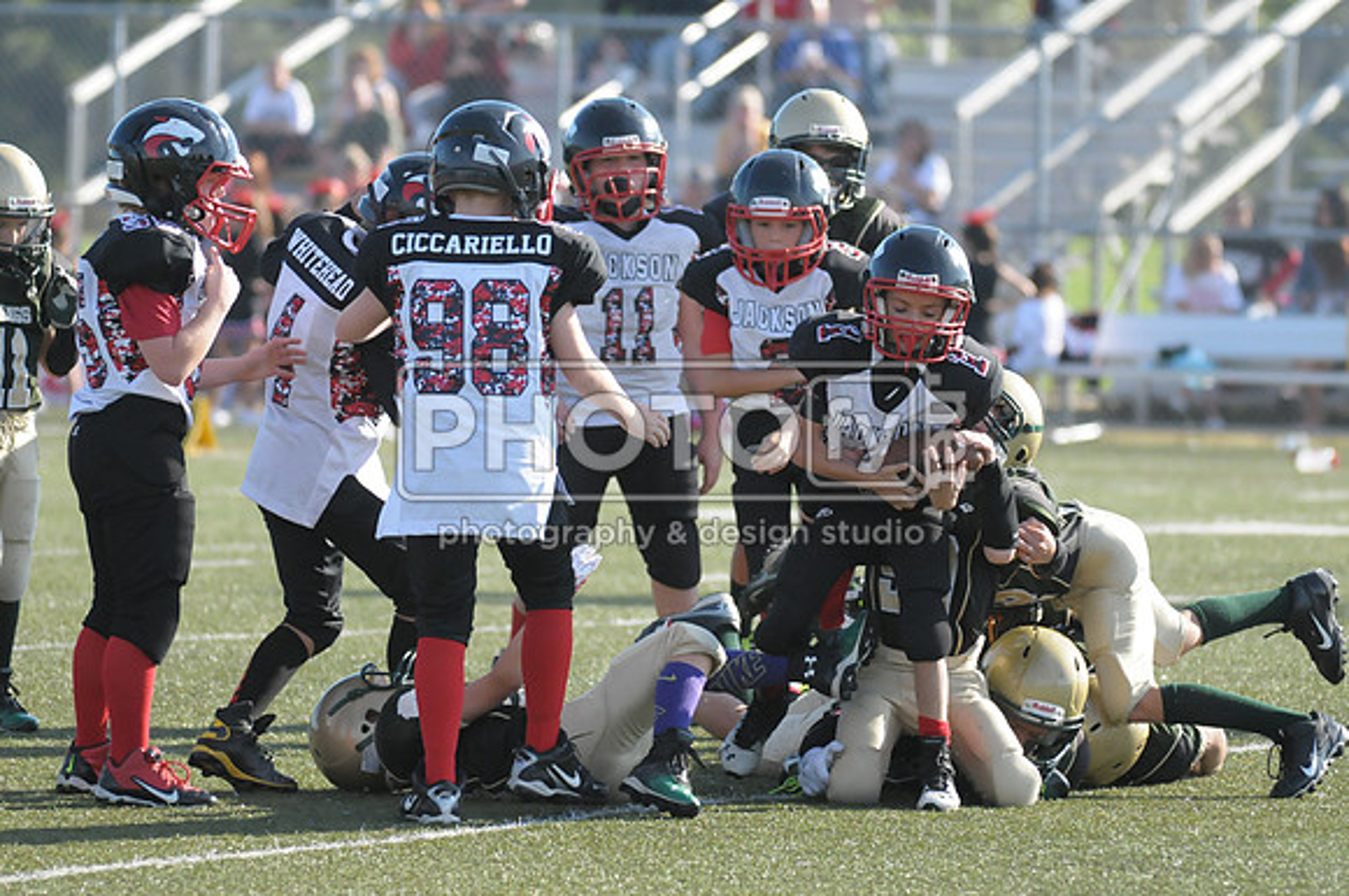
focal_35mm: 300
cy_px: 448
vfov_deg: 4.6
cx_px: 674
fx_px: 11226
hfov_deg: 6.9
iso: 1600
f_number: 4
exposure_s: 1/4000
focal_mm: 200
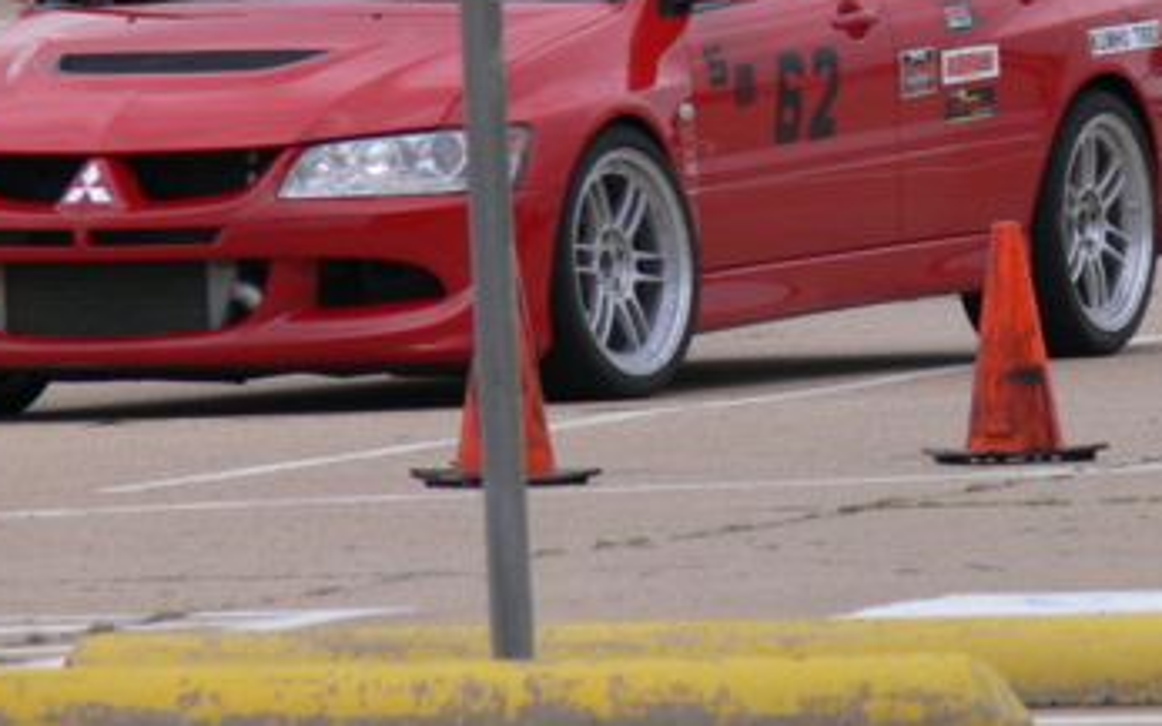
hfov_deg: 2.7
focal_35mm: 791
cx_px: 918
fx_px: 25054
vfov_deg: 1.7
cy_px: 117
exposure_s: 1/640
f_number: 5
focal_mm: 85.6
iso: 100
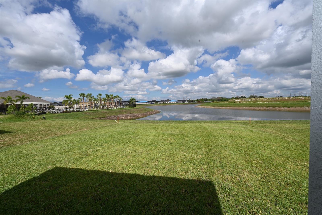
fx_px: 130
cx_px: 161
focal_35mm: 14
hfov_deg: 102.3
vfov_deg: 79.2
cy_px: 108
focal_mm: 14.5
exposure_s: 1/200
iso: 100
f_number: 14
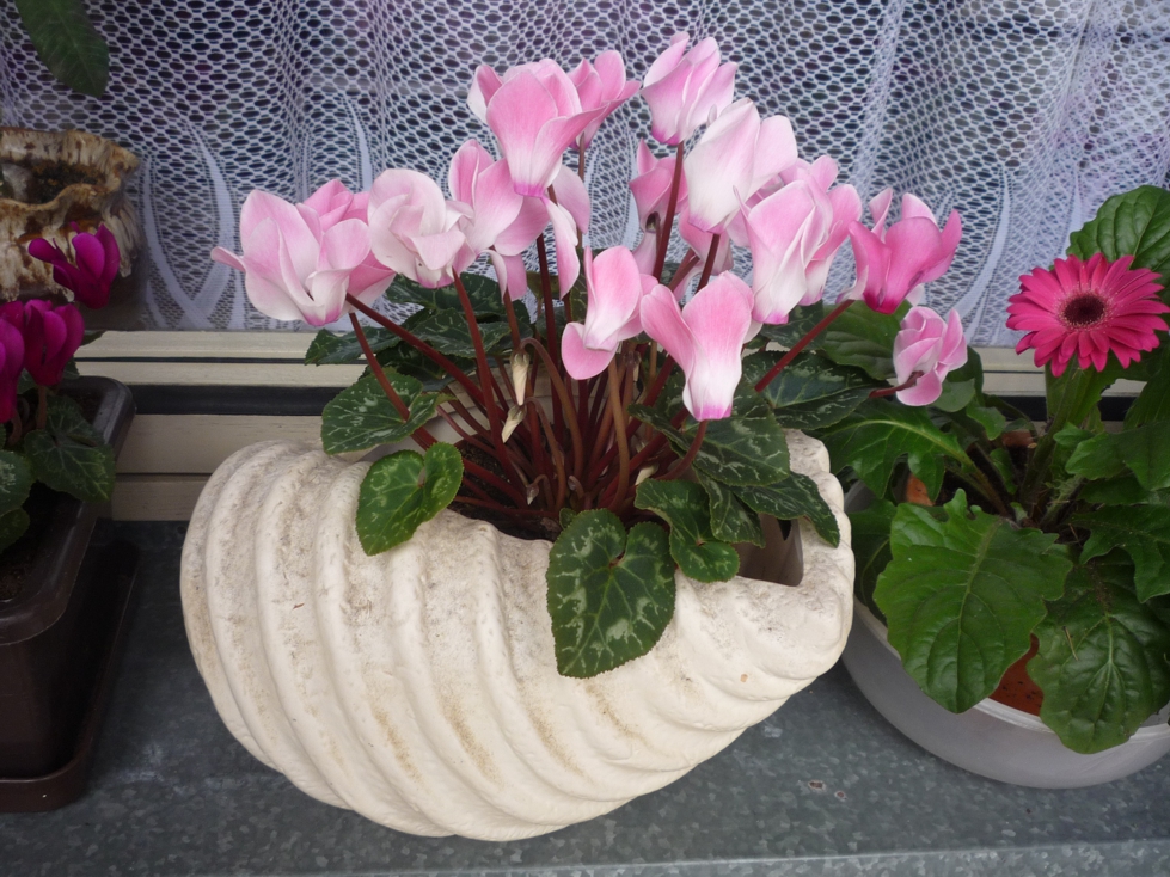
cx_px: 585
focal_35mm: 32
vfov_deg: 44.2
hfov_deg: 56.8
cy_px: 438
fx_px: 1081
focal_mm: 5.2
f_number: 3.3
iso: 100
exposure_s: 1/100
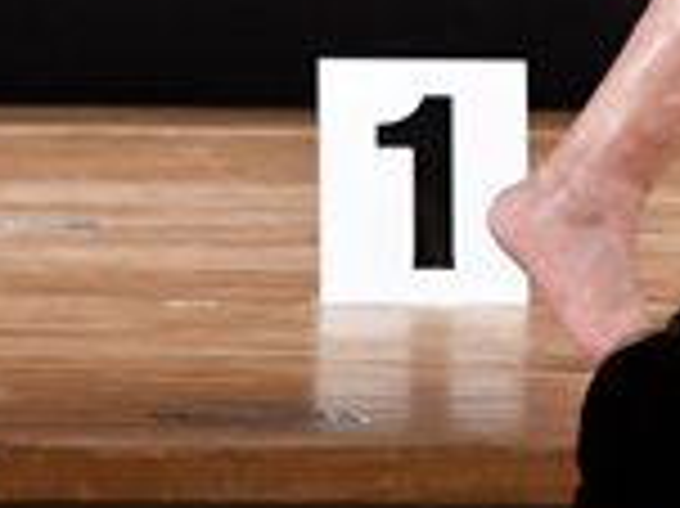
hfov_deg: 1.8
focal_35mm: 1072
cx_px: 966
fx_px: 21042
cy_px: -566
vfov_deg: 1.4
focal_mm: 145
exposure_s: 1/400
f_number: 5.6
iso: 3200
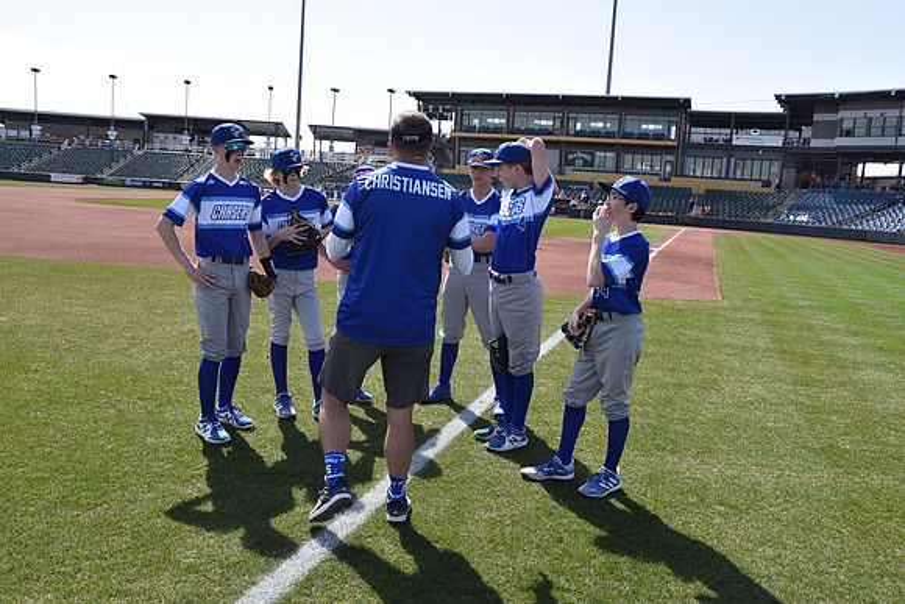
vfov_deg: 42.3
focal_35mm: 31
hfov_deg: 60.3
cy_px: 302
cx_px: 452
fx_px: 779
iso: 200
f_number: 8
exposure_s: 1/250
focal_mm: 31
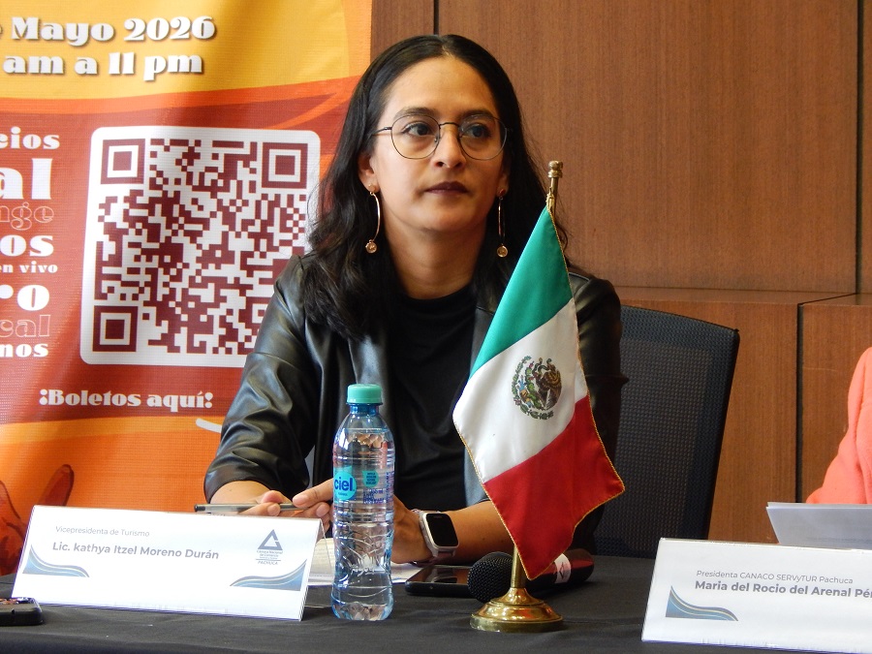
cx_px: 436
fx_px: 4031
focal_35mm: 160
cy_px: 327
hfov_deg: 12.3
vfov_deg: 9.3
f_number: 5.1
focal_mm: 28.7
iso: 400
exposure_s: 1/25
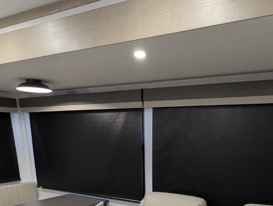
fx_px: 284
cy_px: 226
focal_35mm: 36
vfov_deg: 34.4
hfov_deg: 50.8
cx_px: 168
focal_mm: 2.35
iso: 382
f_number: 2.2
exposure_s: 1/70.5
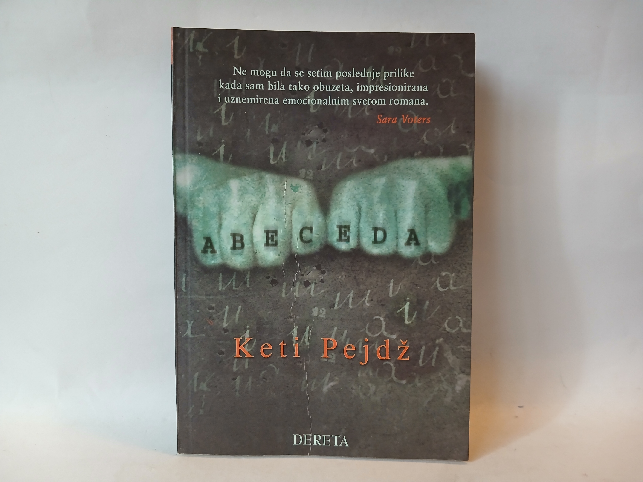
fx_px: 502
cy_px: 241
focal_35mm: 27
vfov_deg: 51.4
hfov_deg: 65.3
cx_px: 322
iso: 250
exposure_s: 1/30
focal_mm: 3.98
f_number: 1.8
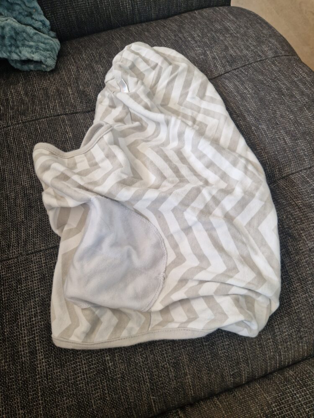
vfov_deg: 73.9
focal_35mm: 23
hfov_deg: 58.9
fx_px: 278
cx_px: 157
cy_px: 209
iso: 50
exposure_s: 1/100
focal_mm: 5.4
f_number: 1.8
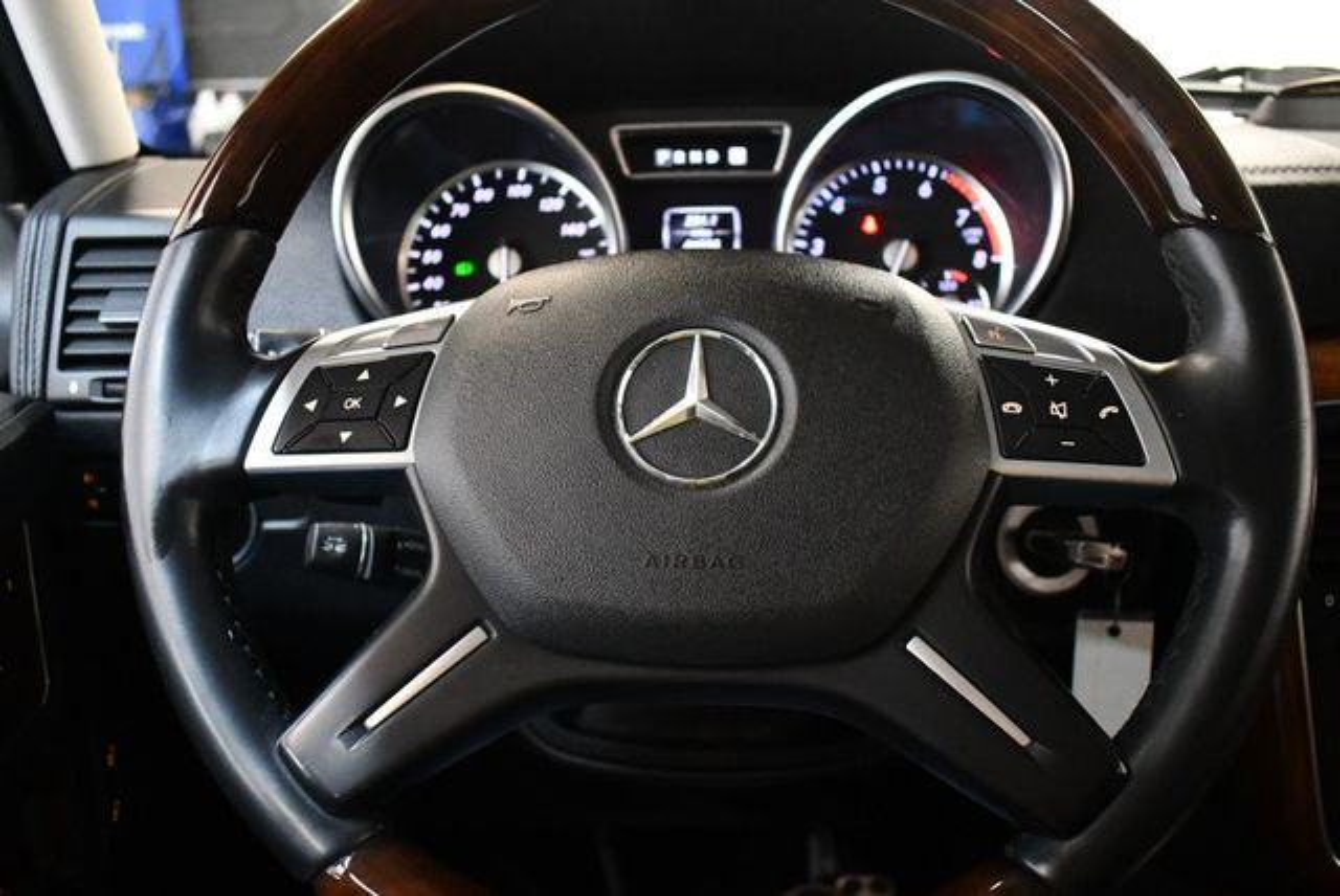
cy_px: 448
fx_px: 1341
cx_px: 670
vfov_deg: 36.9
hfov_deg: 53.1
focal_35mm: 36
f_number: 3.5
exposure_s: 1/60
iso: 5600
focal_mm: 18
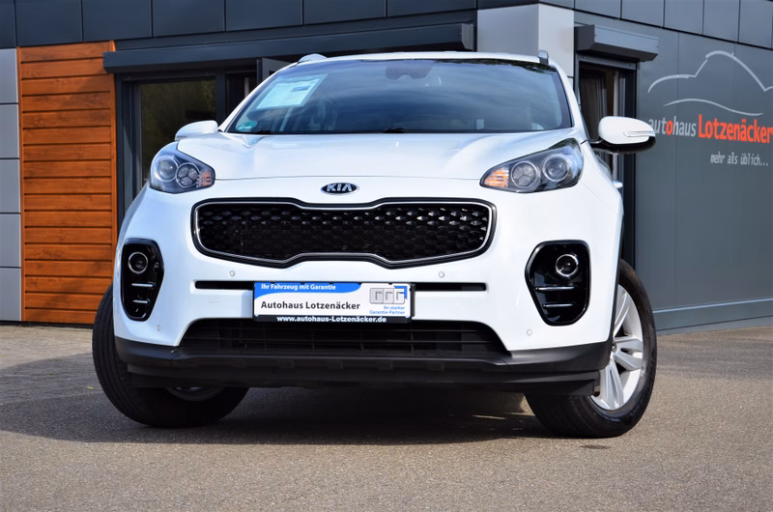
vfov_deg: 18.8
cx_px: 386
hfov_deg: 28.1
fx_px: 1543
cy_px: 256
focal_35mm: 72
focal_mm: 48
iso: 110
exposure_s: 1/125
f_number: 11
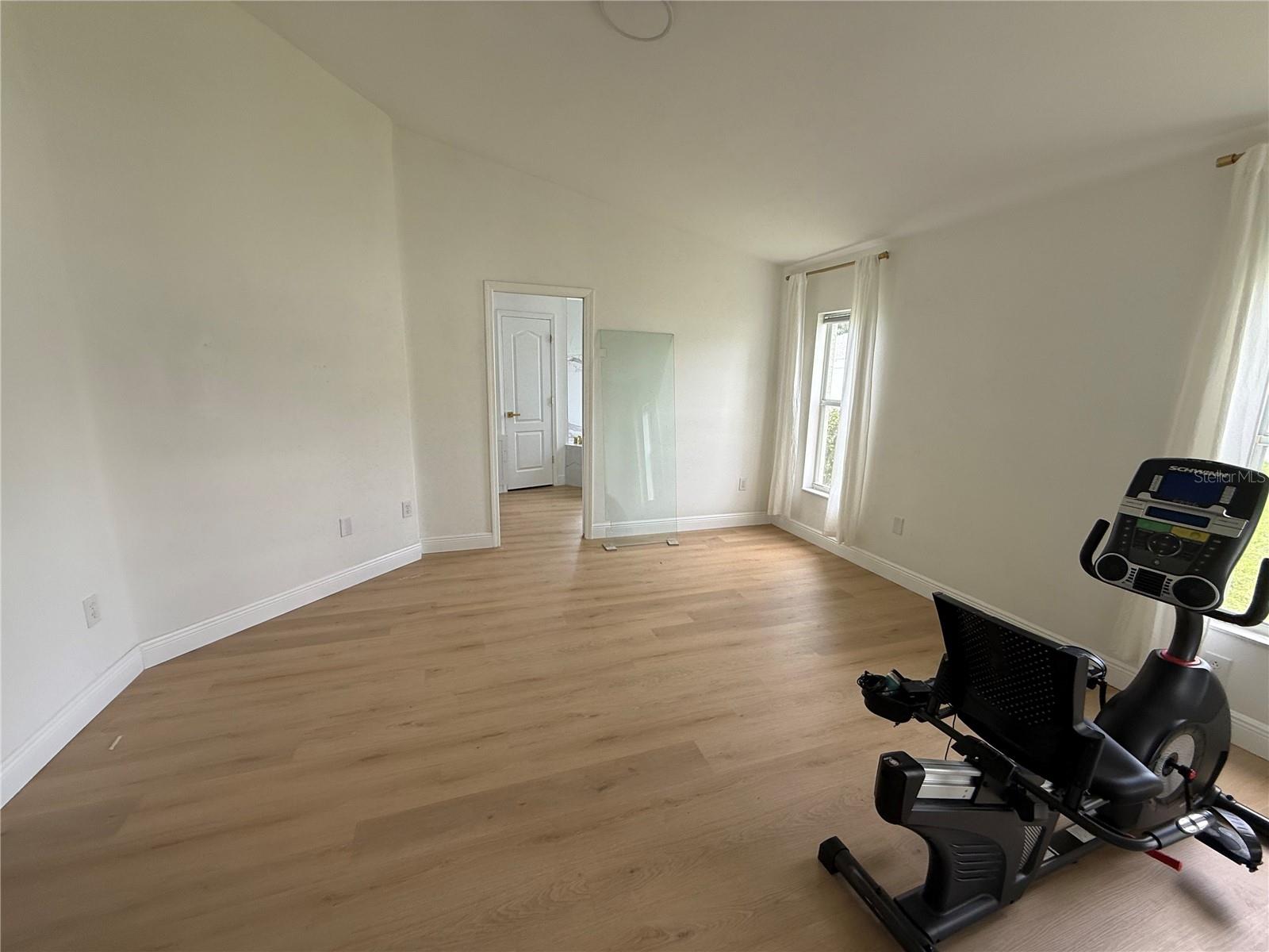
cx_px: 634
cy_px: 476
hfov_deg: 102.1
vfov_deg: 85.7
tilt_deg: -11.1
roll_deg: -2.2
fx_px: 513
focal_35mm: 14
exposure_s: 1/203
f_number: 2.2
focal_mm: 2.22
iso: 64
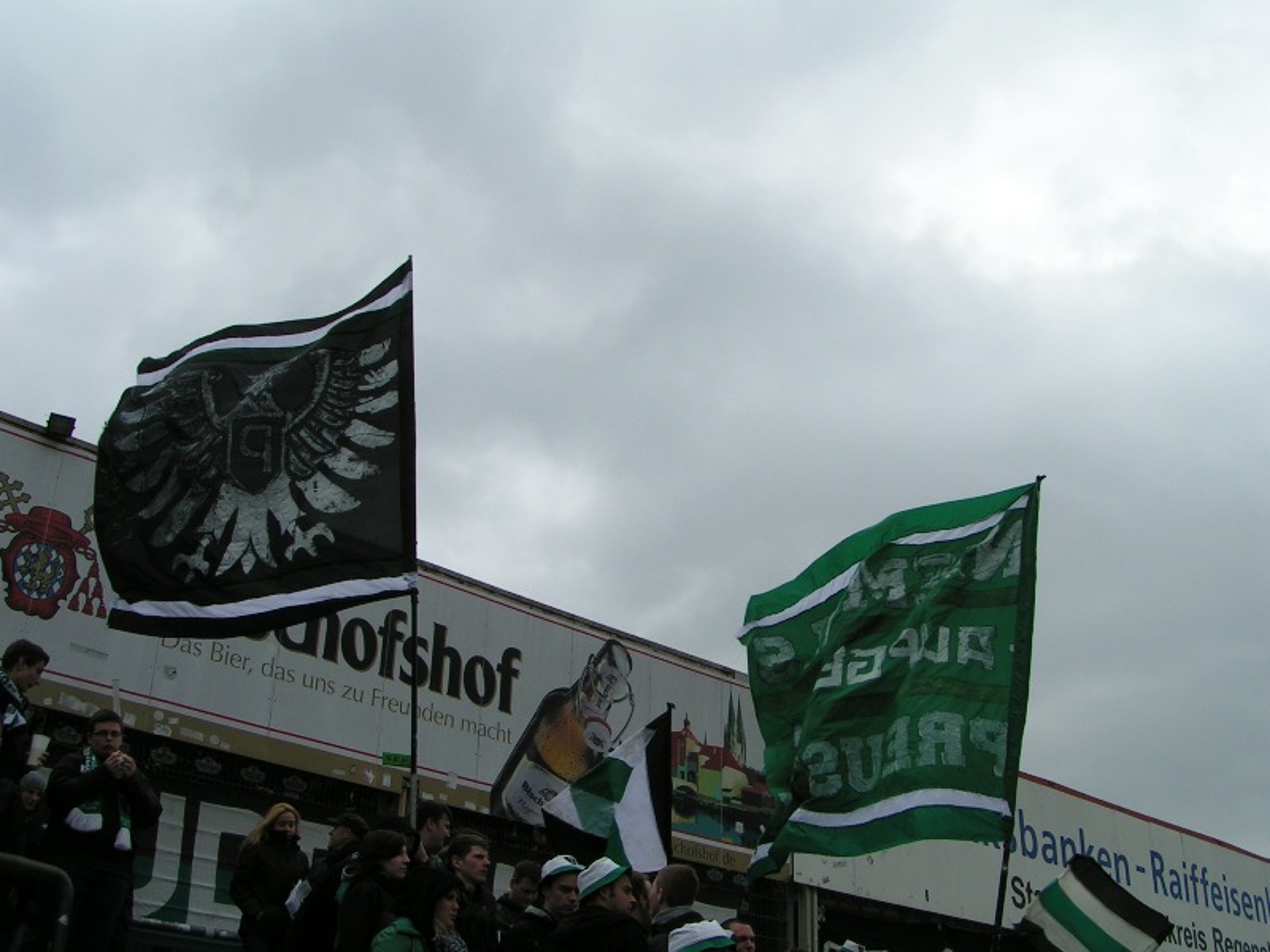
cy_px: 476
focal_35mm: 38
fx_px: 1394
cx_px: 635
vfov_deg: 37.7
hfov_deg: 49.0
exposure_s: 1/320
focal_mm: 5.8
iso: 50
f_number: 5.6
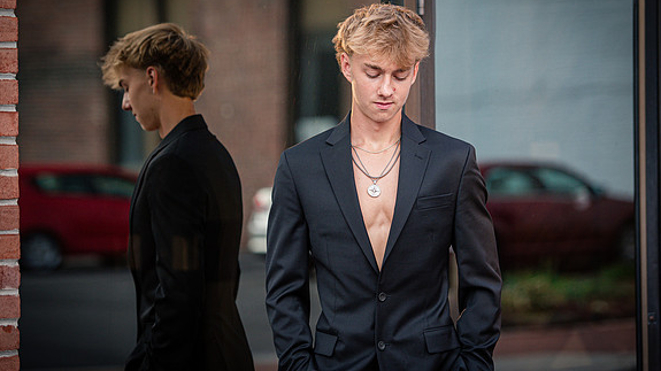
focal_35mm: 136
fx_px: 2383
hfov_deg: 15.8
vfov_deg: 8.9
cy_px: 155
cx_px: 353
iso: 400
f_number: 2.8
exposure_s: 1/640
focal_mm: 120
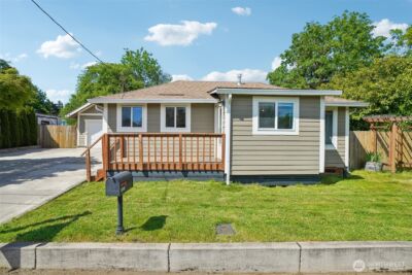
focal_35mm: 19
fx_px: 218
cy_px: 138
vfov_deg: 64.6
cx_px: 206
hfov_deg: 86.9
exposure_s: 1/1000
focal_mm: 19
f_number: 8
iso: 400
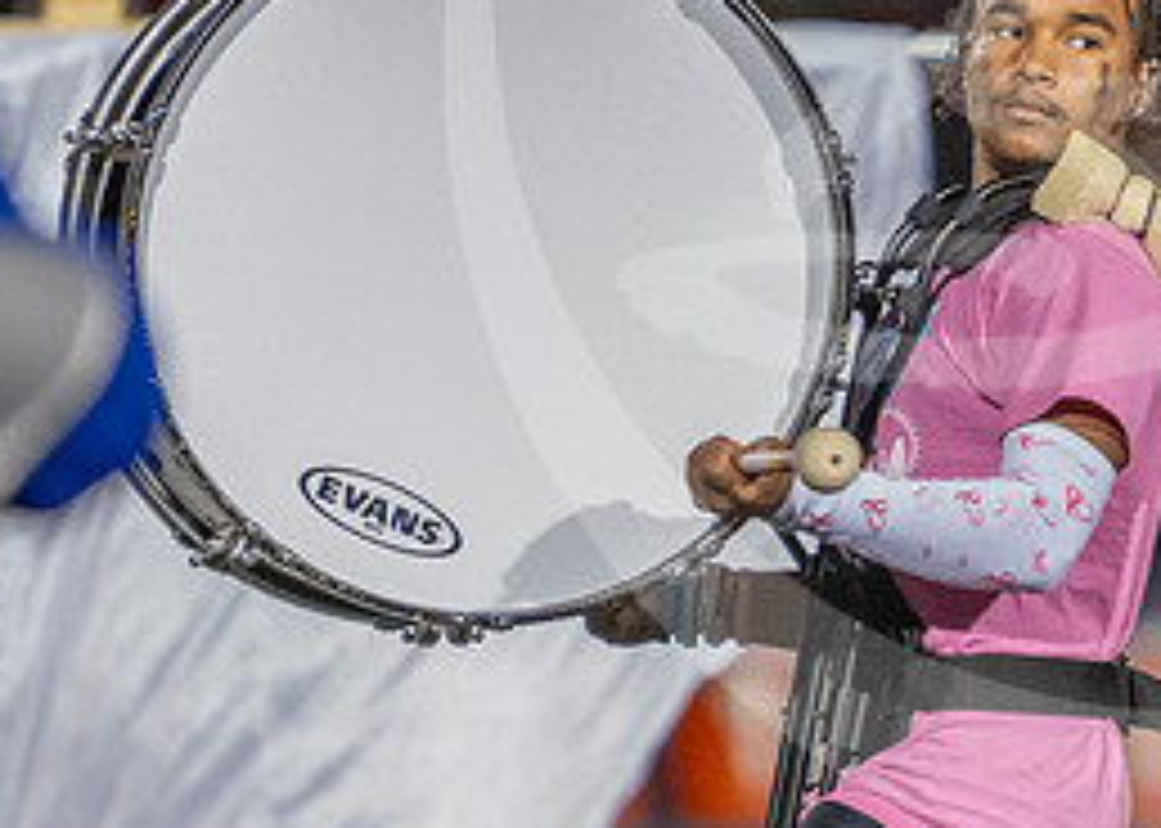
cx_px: 1142
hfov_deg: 2.4
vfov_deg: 1.7
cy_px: 423
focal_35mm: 851
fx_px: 28046
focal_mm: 200
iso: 4000
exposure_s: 1/500
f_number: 2.8
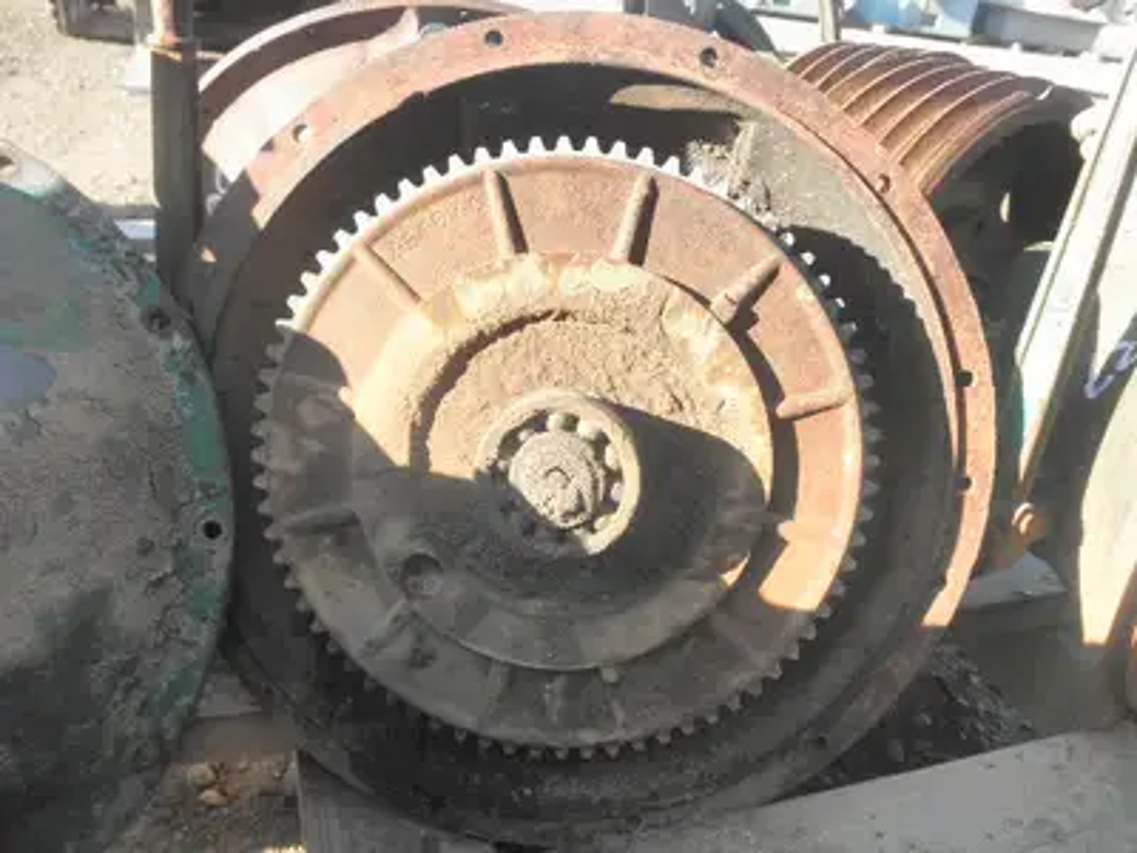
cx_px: 568
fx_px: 920
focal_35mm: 28
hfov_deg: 63.4
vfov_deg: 49.7
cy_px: 426
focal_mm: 5
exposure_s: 1/160
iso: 64
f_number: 3
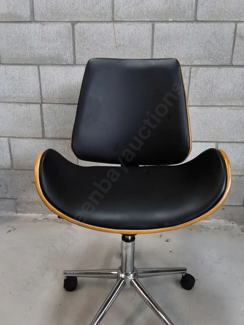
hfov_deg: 51.4
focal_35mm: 27
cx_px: 122
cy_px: 162
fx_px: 254
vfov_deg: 65.3
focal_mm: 2.87
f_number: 2
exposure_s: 1/100
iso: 160
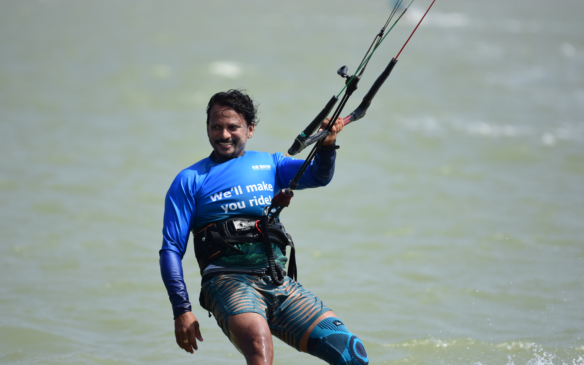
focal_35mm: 284
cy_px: 186
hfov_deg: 7.4
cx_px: 292
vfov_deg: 4.6
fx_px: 4512
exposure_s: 1/4000
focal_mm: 185
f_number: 2.8
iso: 200
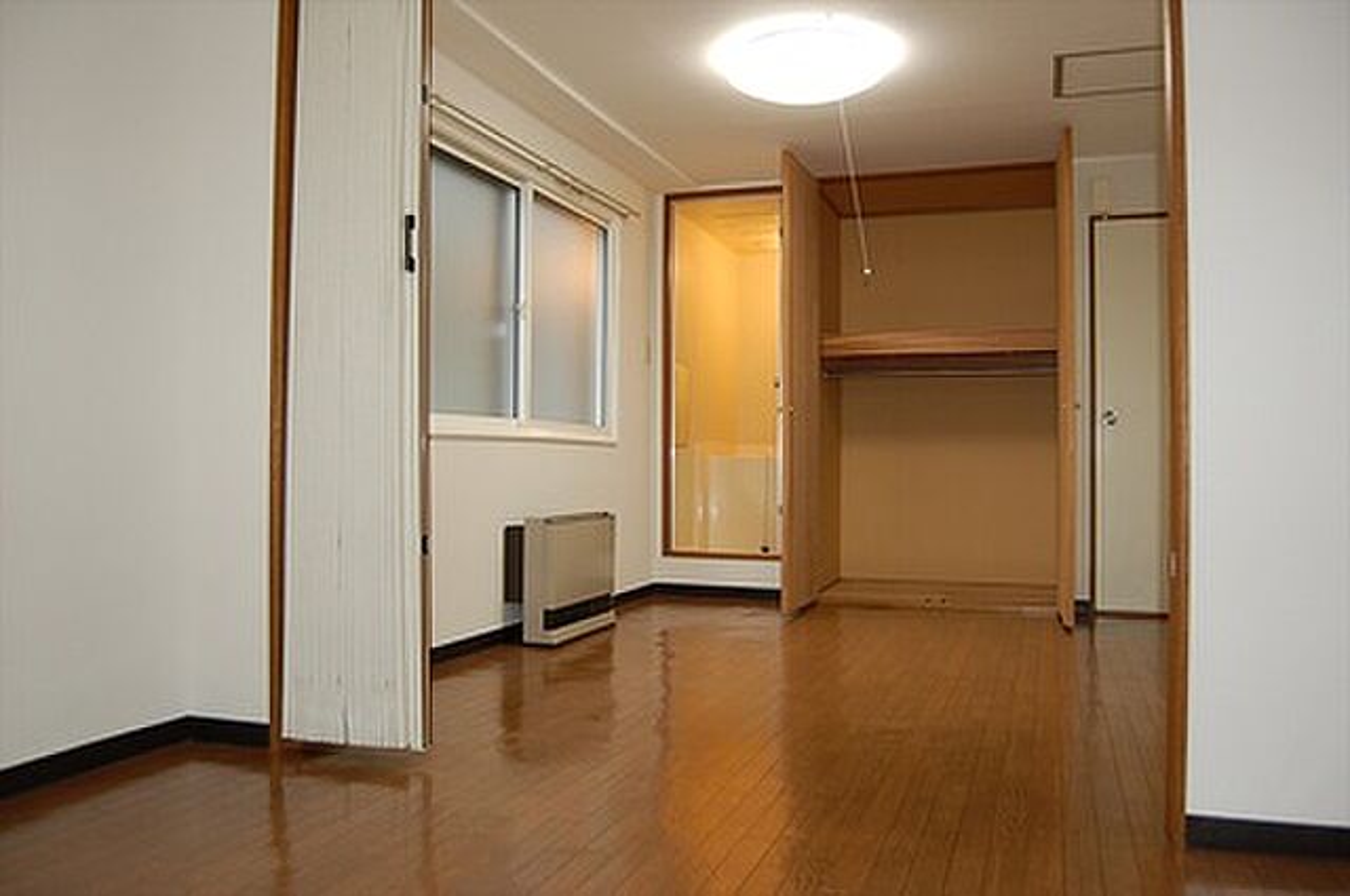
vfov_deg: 45.6
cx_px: 675
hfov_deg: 64.6
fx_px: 1067
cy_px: 448
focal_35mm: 28
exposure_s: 1/60
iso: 400
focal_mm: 19
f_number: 3.5
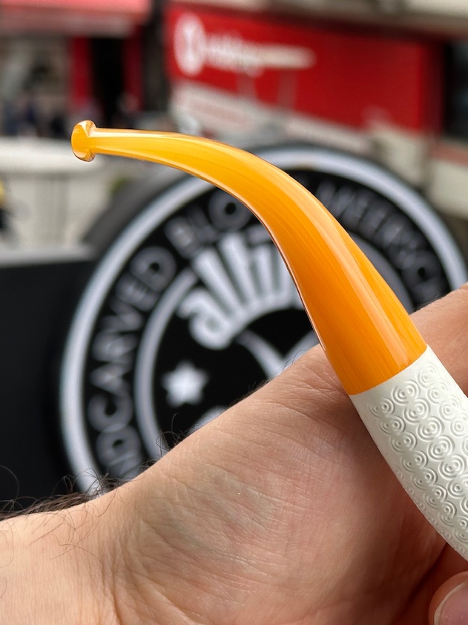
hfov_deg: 19.7
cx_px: 428
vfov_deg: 26.7
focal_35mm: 73
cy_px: 353
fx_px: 1317
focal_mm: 6.86
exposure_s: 1/587
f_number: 1.78
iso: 64
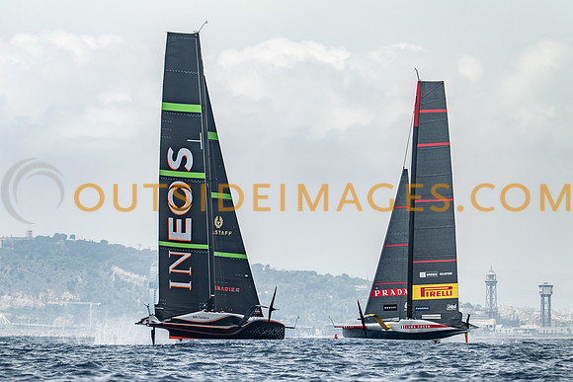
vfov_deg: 5.5
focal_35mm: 251
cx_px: 216
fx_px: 3997
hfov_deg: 8.2
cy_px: 238
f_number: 4
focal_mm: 200
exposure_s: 1/1250
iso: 100
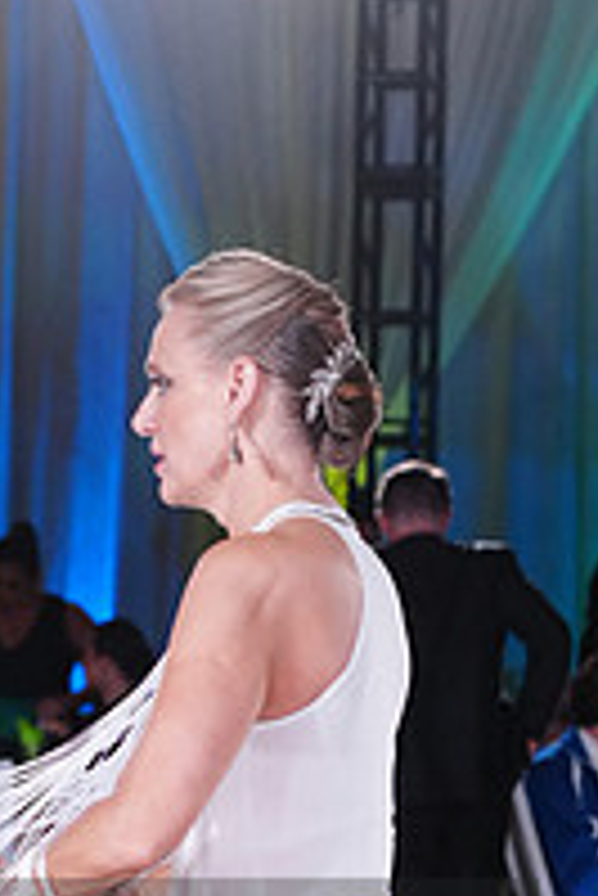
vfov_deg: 9.9
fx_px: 5074
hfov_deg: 6.7
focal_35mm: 204
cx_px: -79
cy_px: 1031
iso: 2000
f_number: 4
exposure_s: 1/400
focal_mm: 70
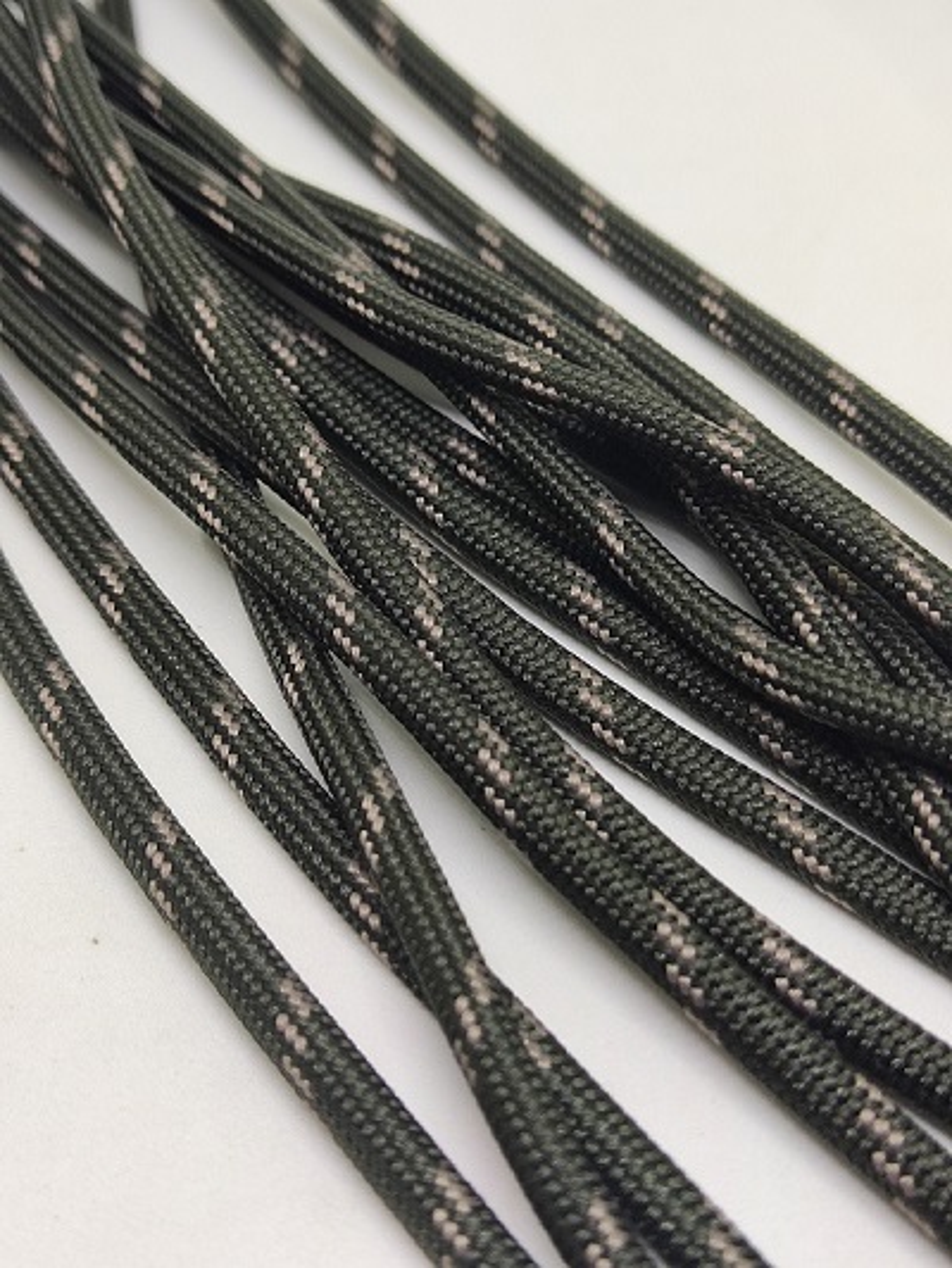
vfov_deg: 39.6
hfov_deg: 30.3
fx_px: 1759
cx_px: 476
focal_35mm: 48
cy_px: 634
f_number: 1.79
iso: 110
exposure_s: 1/50
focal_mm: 4.71
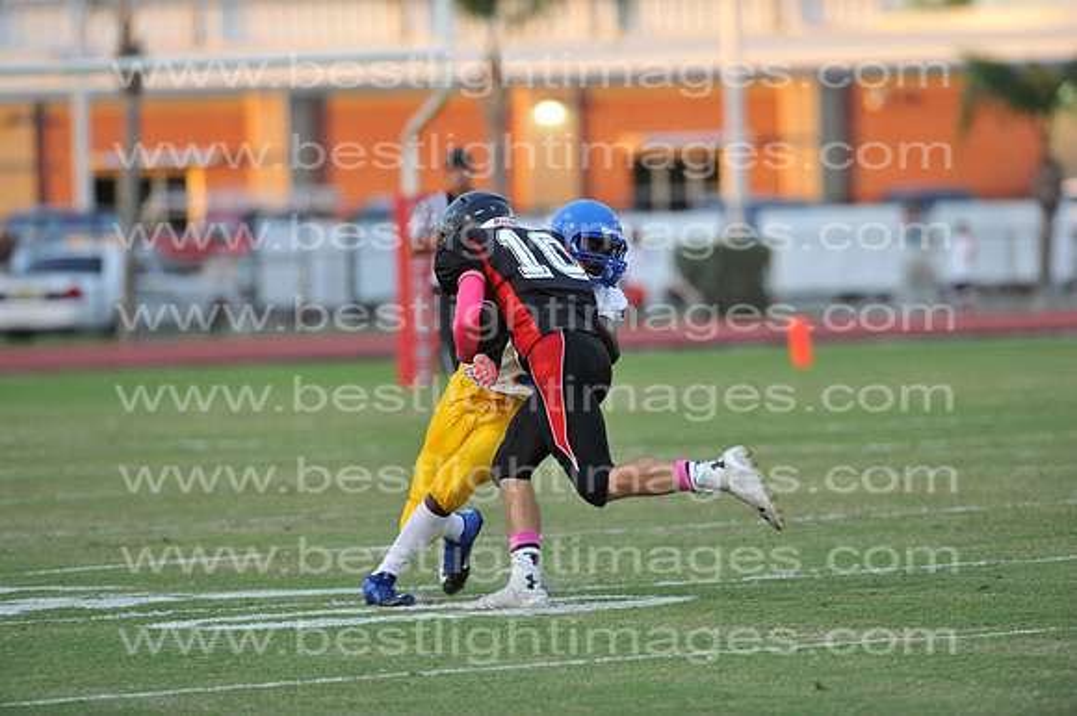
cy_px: 358
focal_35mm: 300
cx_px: 538
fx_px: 8970
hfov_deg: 6.9
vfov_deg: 4.6
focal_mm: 300
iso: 2000
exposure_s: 1/640
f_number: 4
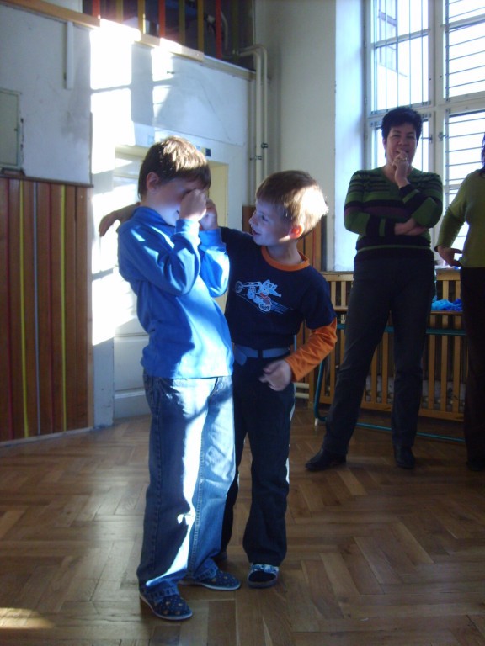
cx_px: 242
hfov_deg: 40.7
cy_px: 323
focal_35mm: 35
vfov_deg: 52.6
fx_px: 654
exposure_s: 1/30
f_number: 2.8
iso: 133
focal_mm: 5.8
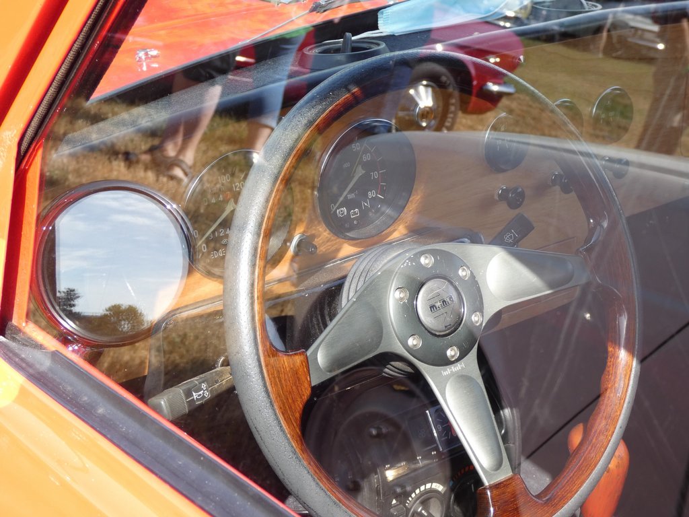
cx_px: 344
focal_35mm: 72
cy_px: 258
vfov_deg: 20.4
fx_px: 1433
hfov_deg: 27.0
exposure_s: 1/125
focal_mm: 12.9
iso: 80
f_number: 4.3
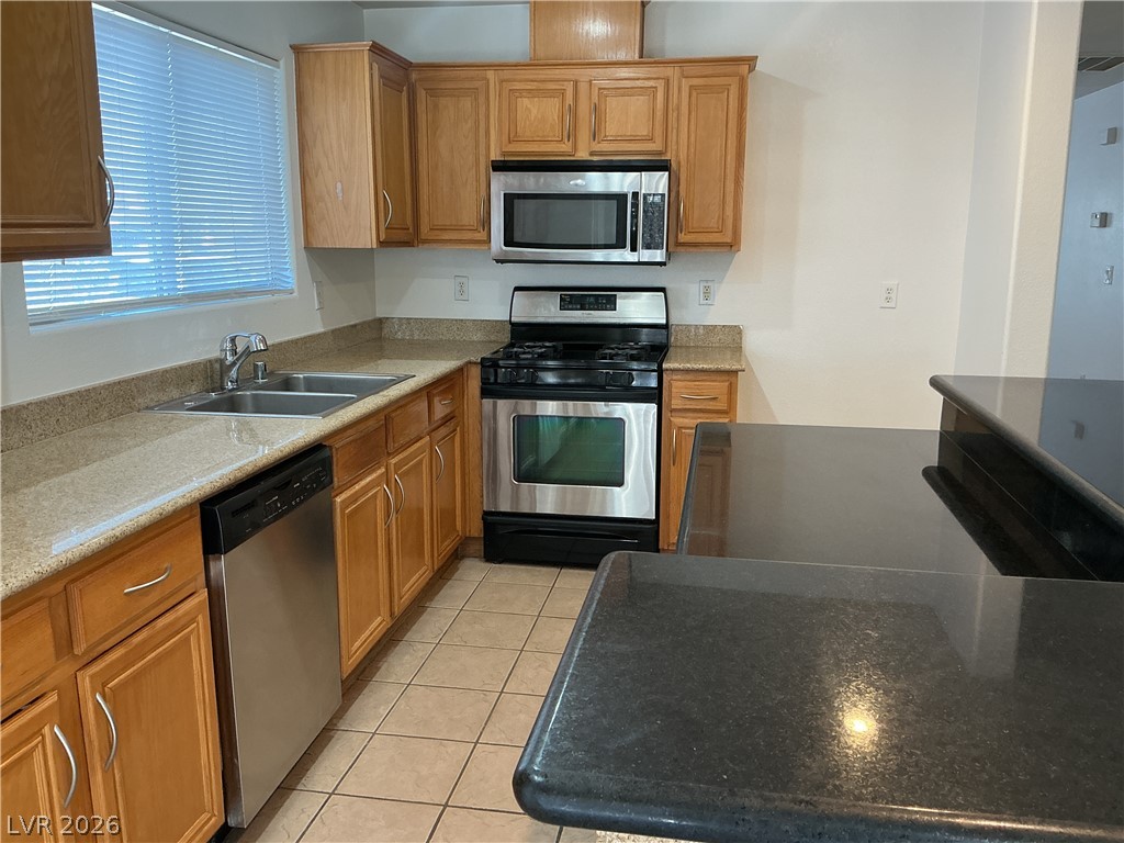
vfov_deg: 48.2
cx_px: 562
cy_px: 422
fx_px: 942
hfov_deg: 61.7
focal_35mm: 29
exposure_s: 1/60
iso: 100
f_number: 1.8
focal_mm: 3
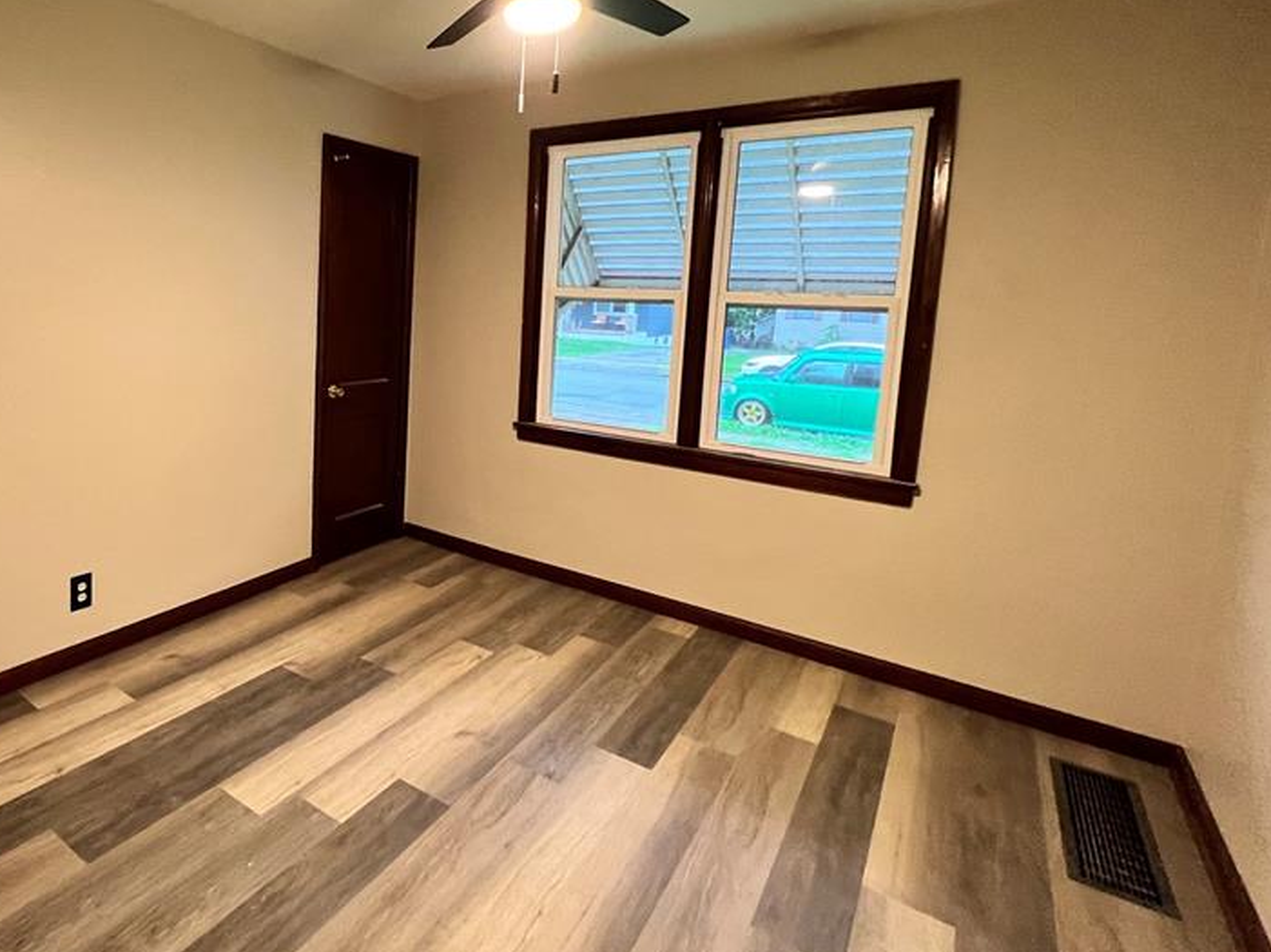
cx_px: 379
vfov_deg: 68.0
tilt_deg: -6.1
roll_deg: -1.5
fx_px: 697
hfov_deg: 80.5
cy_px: 384
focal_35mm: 19
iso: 400
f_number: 1.8
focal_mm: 1.57
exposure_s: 1/60
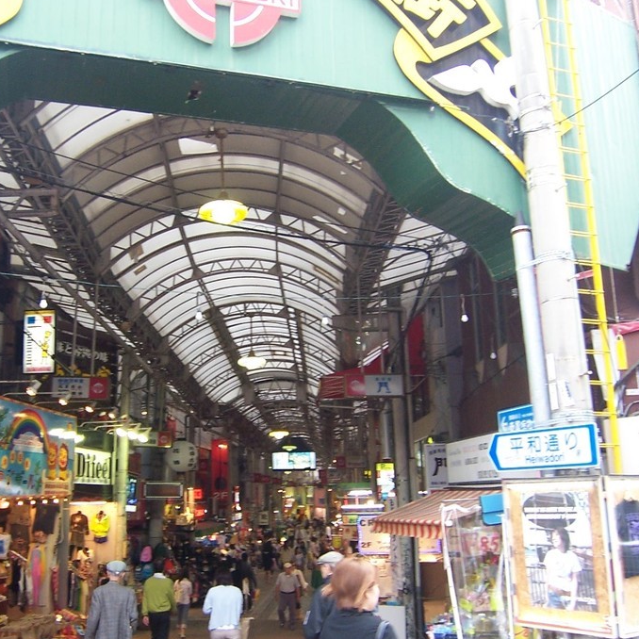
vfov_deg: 46.0
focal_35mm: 36
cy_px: 339
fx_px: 752
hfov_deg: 45.6
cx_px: 233
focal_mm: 3.8
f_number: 2.8
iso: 80
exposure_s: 1/30
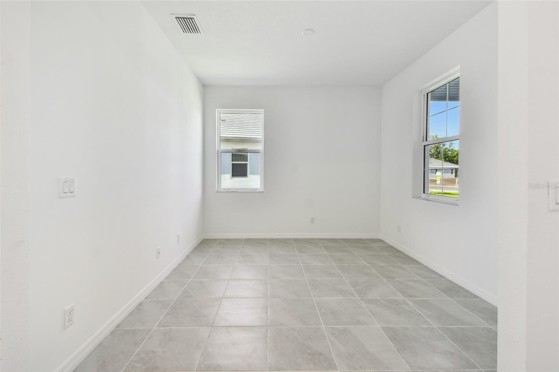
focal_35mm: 15
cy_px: 186
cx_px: 280
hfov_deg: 100.4
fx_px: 233
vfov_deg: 77.3
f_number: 7.1
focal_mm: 10
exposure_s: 1/50
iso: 100
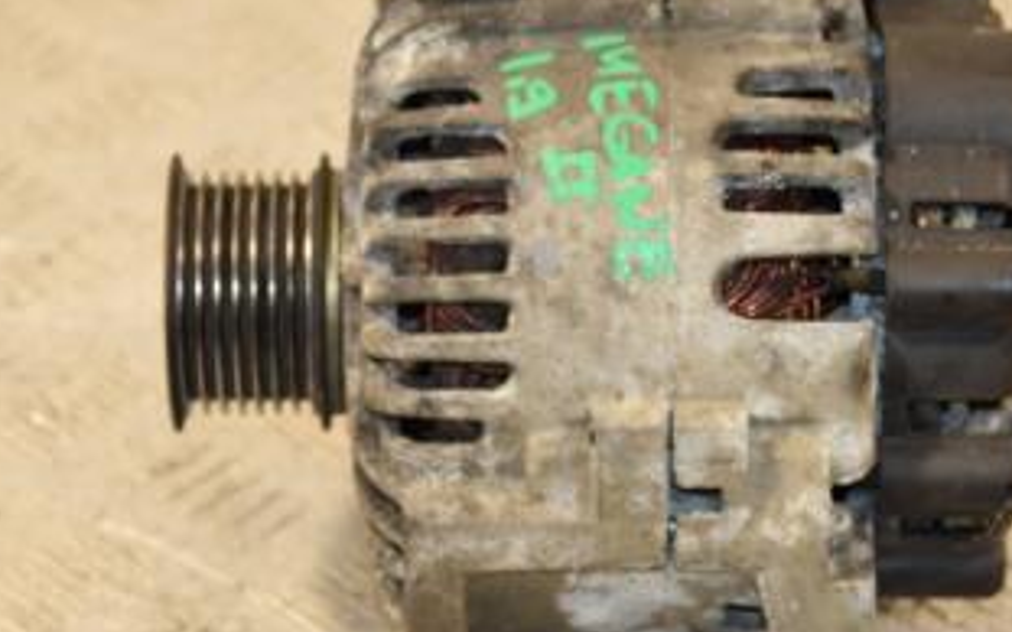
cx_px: 508
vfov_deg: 7.7
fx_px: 4714
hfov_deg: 12.3
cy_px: 306
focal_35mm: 171
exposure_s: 1/125
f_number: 5
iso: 800
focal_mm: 58
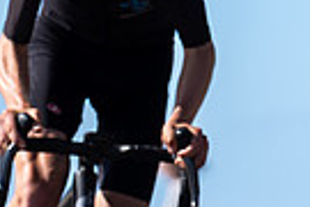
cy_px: 51
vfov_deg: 1.8
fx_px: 6484
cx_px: -232
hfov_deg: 2.7
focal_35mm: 753
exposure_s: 1/1000
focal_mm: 147
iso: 100
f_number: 4.5
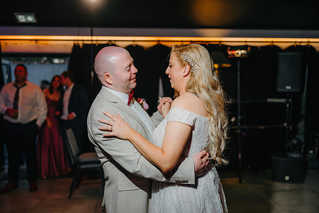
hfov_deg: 54.4
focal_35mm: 35
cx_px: 160
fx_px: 310
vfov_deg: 37.9
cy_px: 106
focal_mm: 35
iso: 100
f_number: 1.8
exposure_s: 1/200
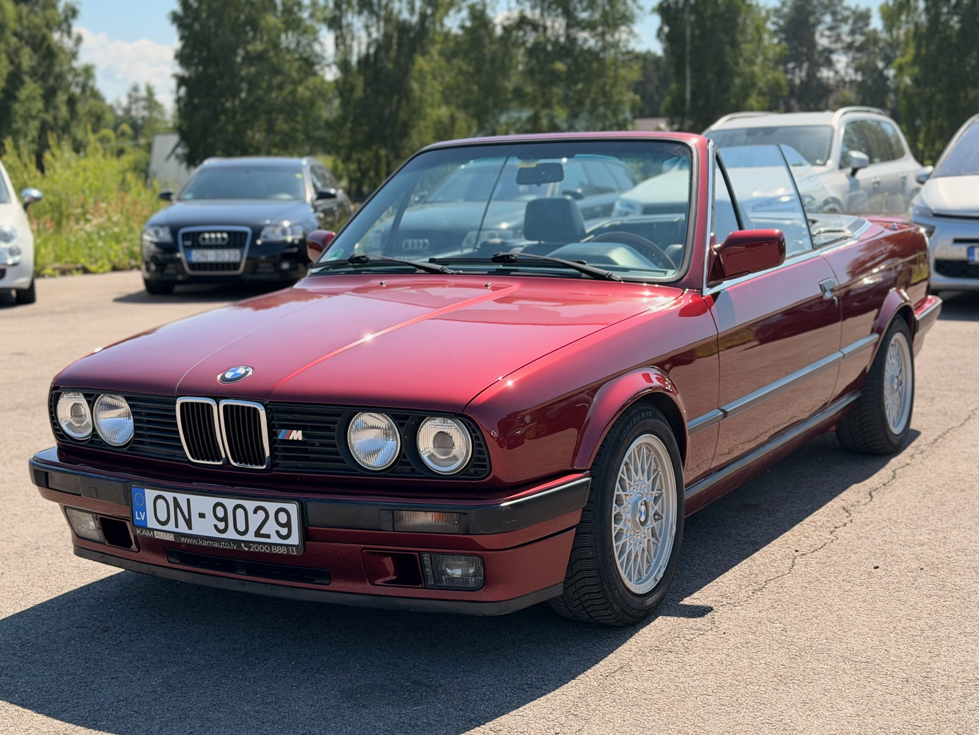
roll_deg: -1.5
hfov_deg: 39.7
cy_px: 368
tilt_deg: -7.7
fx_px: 1358
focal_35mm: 48
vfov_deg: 30.3
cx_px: 490
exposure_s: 1/2976
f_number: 1.78
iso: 80
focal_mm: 6.76
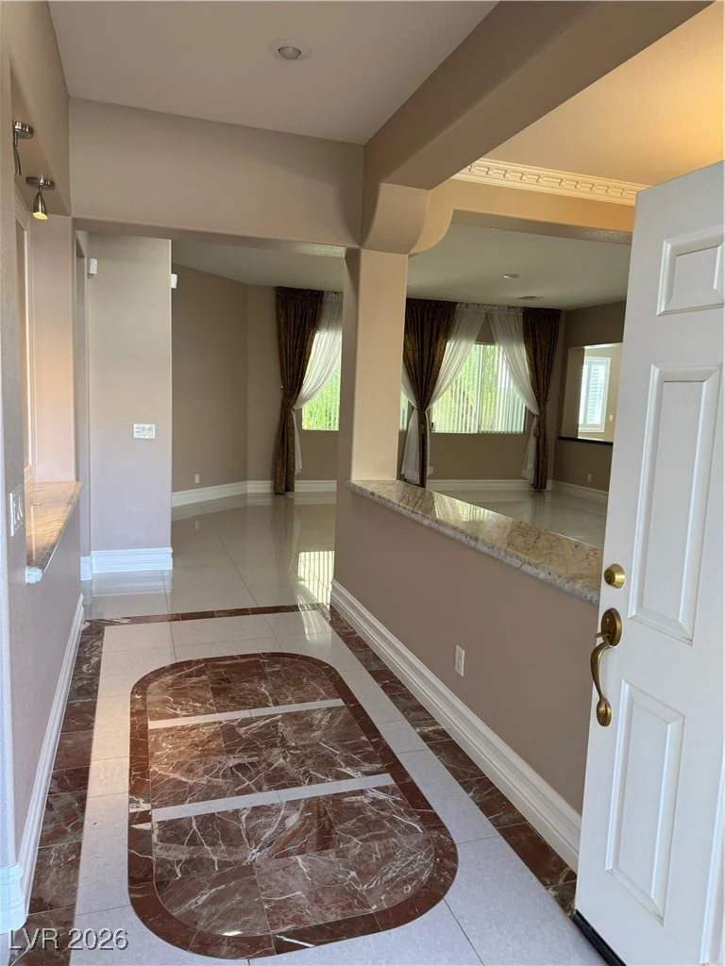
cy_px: 483
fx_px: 670
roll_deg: -1.3
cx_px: 362
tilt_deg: -7.8
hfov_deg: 56.8
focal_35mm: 24
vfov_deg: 71.6
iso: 100
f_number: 1.78
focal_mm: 6.76
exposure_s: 1/120
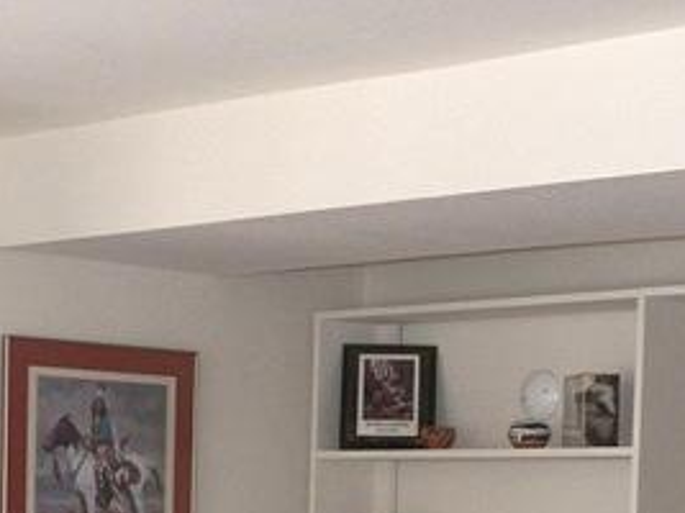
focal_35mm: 116
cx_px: 275
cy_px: 754
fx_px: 2294
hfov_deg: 17.0
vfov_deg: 12.2
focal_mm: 5.5
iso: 125
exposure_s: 1/60
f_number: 2.8
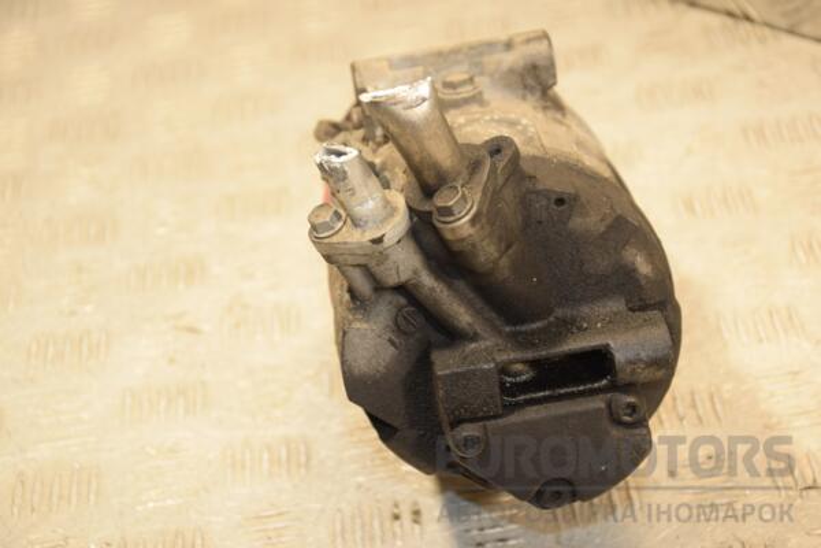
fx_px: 1779
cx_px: 410
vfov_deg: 17.5
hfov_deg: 26.0
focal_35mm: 78
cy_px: 274
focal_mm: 52
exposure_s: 1/160
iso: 800
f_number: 5
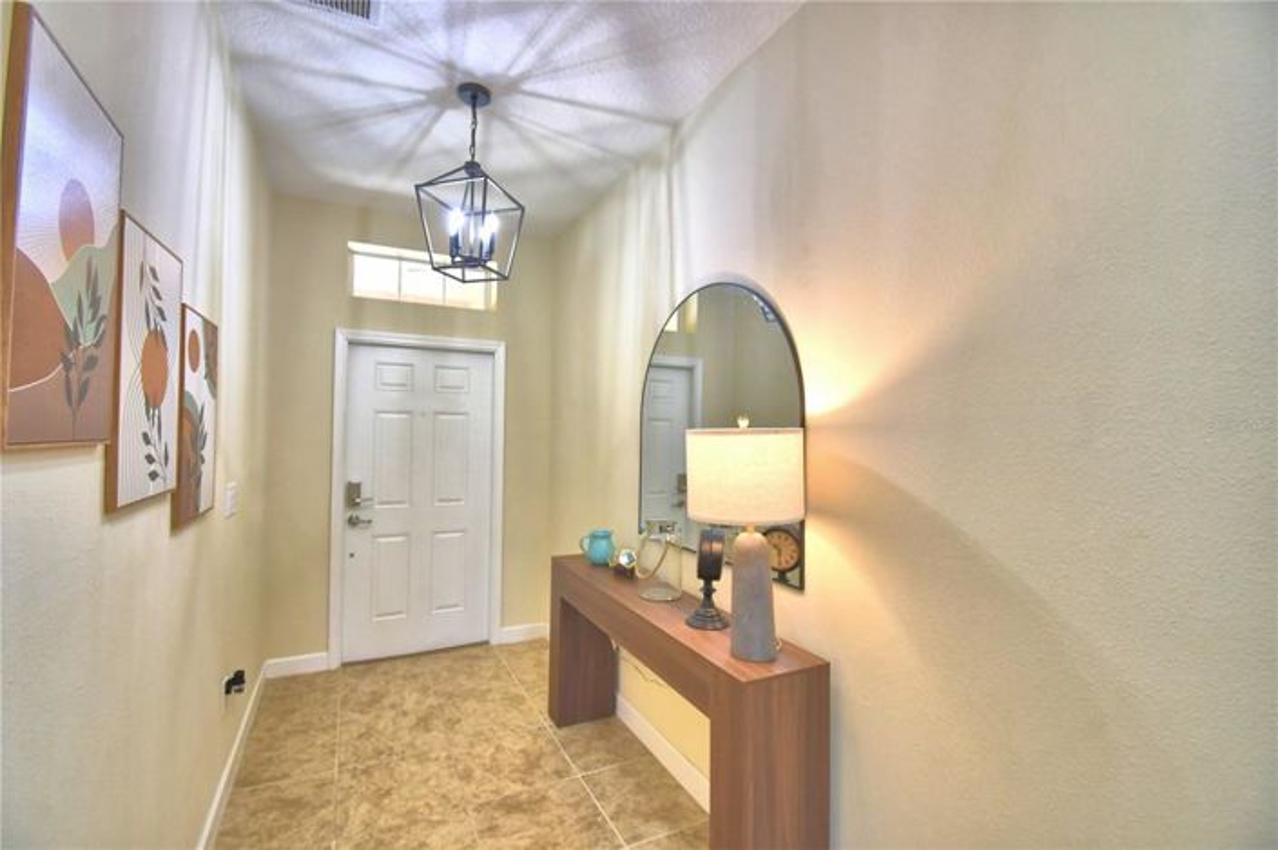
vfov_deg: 77.2
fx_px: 532
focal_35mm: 15
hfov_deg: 100.4
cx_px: 639
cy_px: 425
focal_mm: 10
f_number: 4.5
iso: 400
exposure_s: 1/80
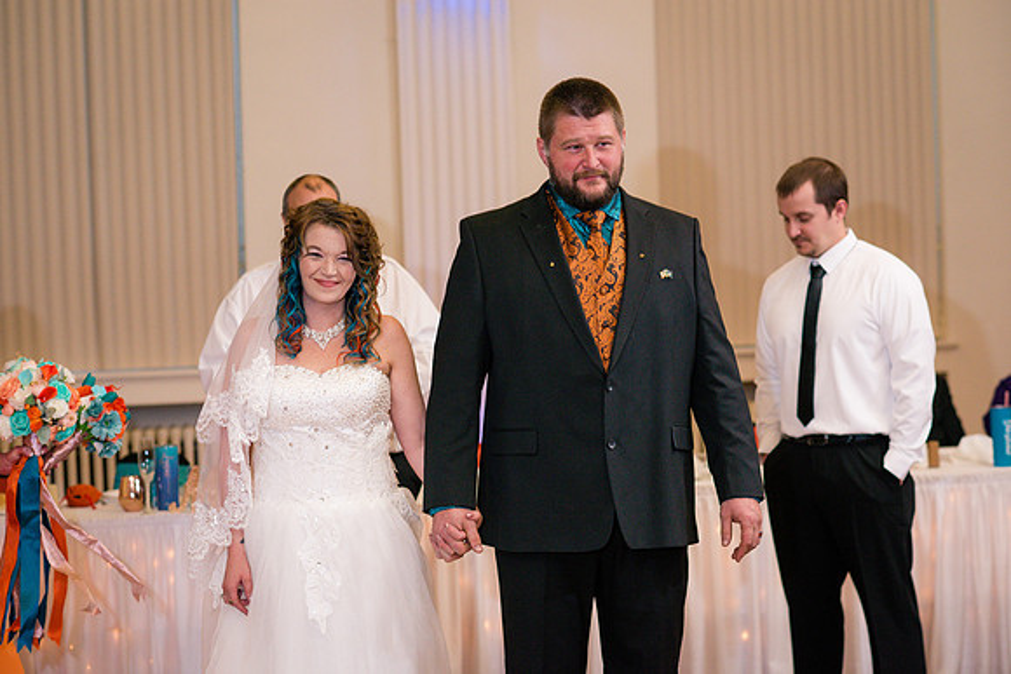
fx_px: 2388
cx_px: 506
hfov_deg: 23.9
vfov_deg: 16.1
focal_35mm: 85
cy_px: 337
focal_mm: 85
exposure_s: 1/200
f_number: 3.2
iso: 800
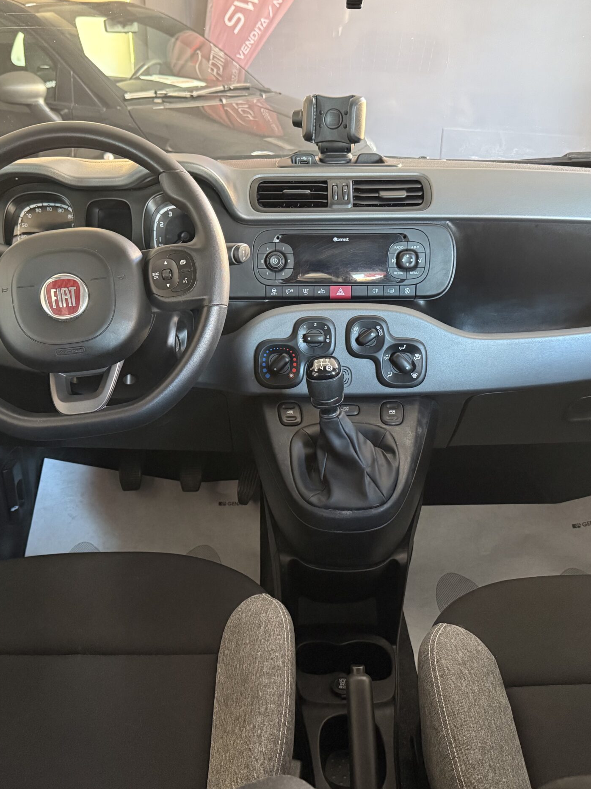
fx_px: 751
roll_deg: +0.0
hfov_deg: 42.9
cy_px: 391
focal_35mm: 33
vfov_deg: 55.4
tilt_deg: -25.3
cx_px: 281
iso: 800
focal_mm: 6.76
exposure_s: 1/40
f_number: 1.78
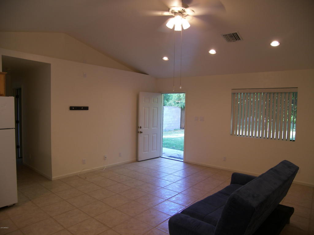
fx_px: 218
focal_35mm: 24
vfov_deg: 56.8
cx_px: 157
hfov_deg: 71.6
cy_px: 118
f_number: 2.8
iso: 50
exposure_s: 1/20
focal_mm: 5
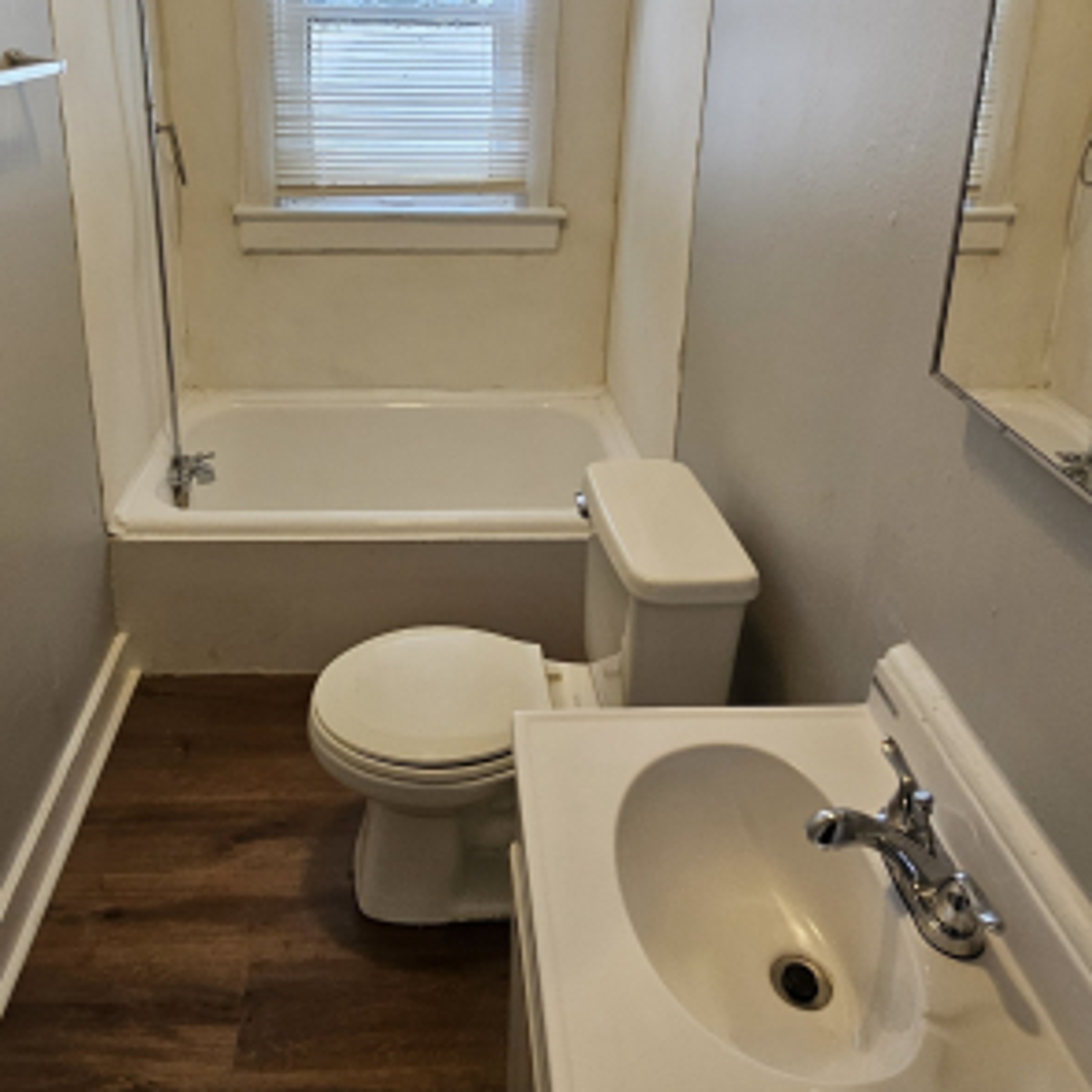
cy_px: 326
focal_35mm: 26
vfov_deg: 58.9
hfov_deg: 60.5
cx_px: 446
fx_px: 928
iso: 100
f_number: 2.2
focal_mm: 2.2
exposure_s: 1/60
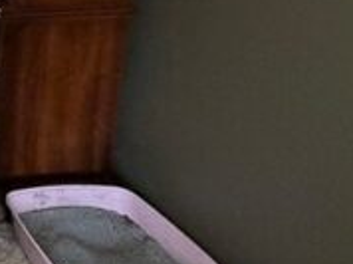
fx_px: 642
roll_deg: +0.6
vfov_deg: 20.1
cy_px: -131
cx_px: -327
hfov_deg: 19.7
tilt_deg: -11.8
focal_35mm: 63
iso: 320
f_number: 2.2
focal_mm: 2.22
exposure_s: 1/77
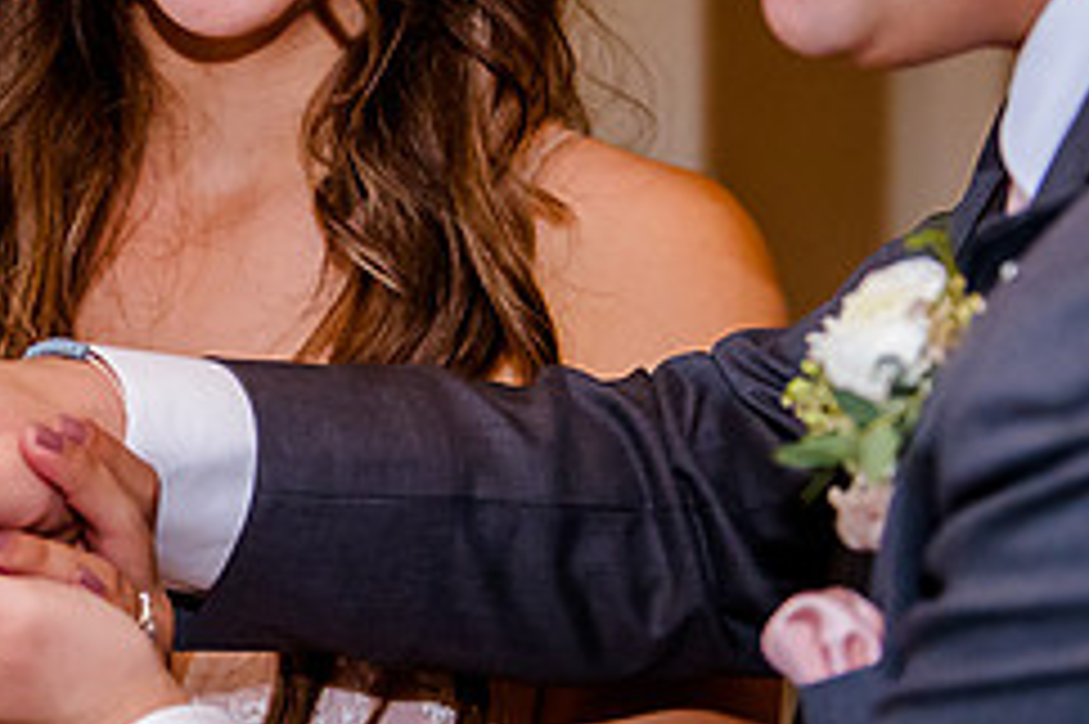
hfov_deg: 15.6
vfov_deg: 10.7
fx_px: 3839
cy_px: 80
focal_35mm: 127
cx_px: -169
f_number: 2.8
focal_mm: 40
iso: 3200
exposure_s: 1/500
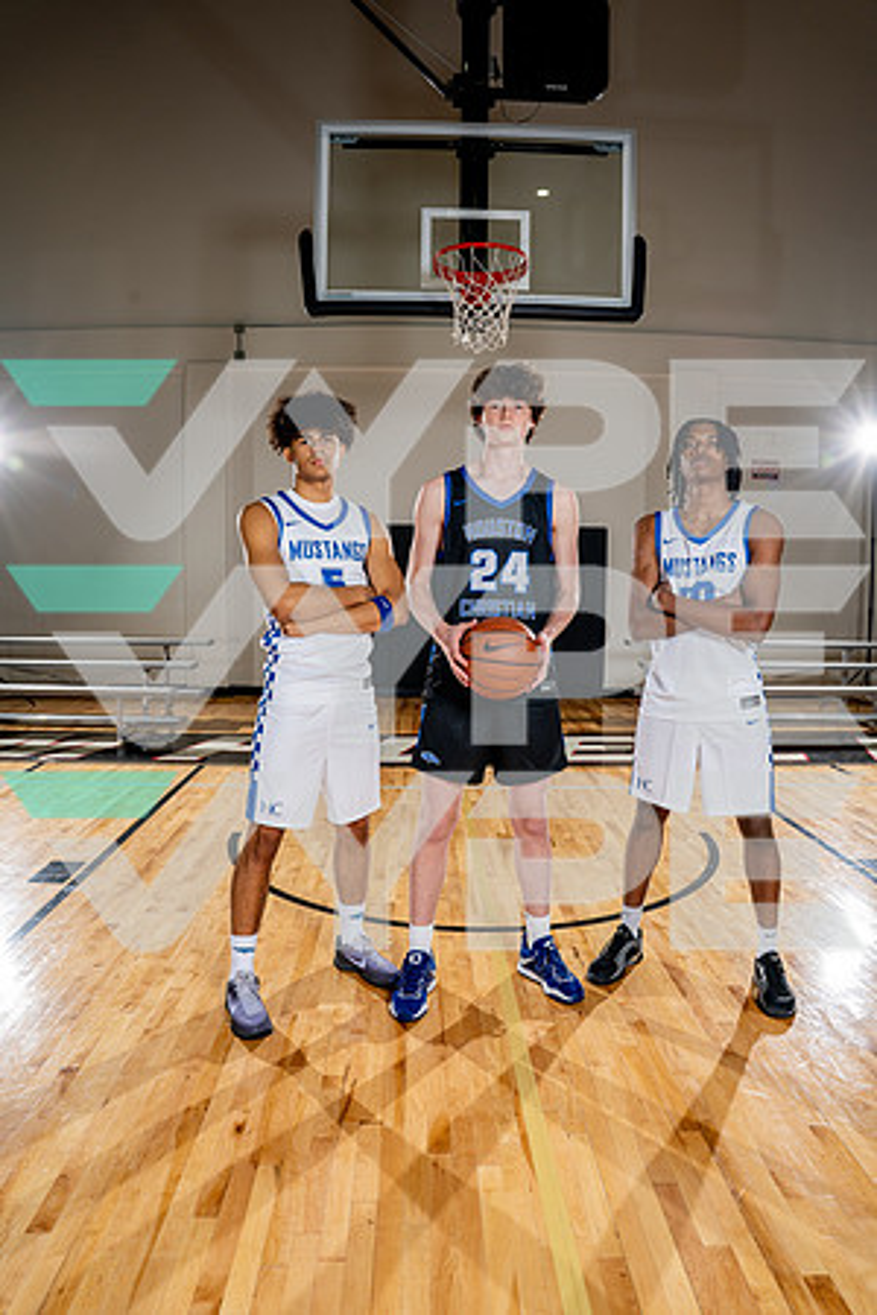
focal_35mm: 24
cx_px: 438
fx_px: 877
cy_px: 658
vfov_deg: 73.7
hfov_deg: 53.1
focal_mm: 24
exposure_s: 1/250
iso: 250
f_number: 8
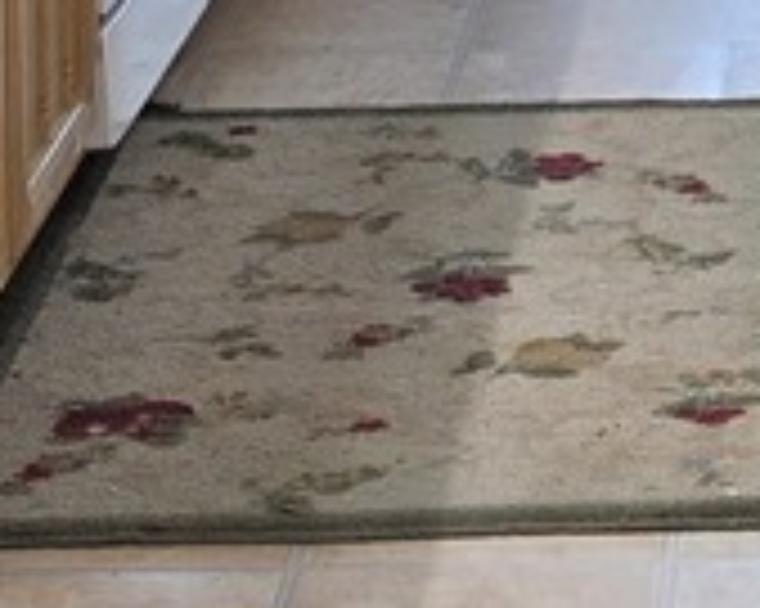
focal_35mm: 191
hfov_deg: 10.0
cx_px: 791
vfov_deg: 7.3
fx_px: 4294
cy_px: -1135
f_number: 1.4
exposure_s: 1/120
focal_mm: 6.5
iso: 64
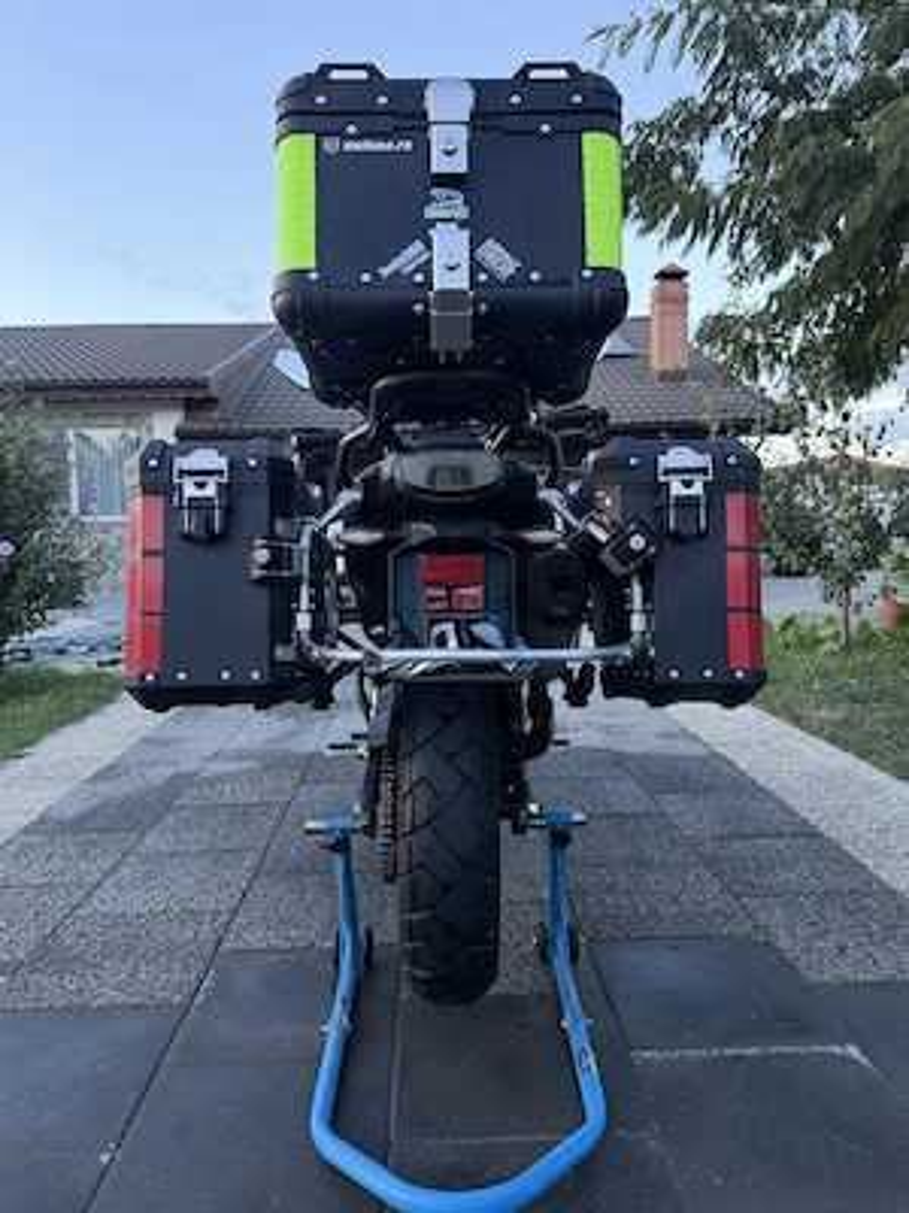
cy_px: 606
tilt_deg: -4.5
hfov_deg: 56.8
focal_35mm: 24
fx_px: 840
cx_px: 454
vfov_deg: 71.6
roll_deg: -0.7
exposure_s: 1/205
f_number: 1.78
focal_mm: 6.76
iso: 200
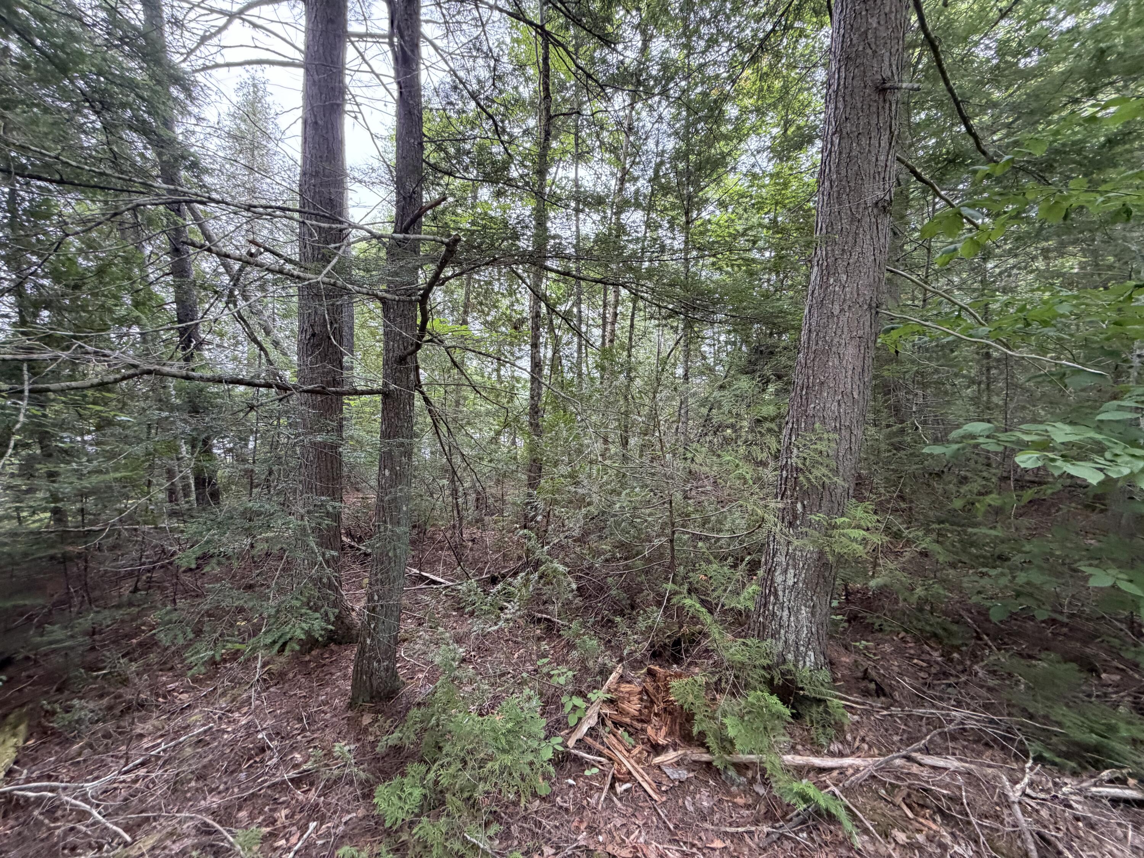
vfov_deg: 85.7
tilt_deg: -4.1
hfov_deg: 102.1
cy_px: 429
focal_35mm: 14
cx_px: 572
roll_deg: -0.2
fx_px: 463
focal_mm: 2.22
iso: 320
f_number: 2.2
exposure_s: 1/97
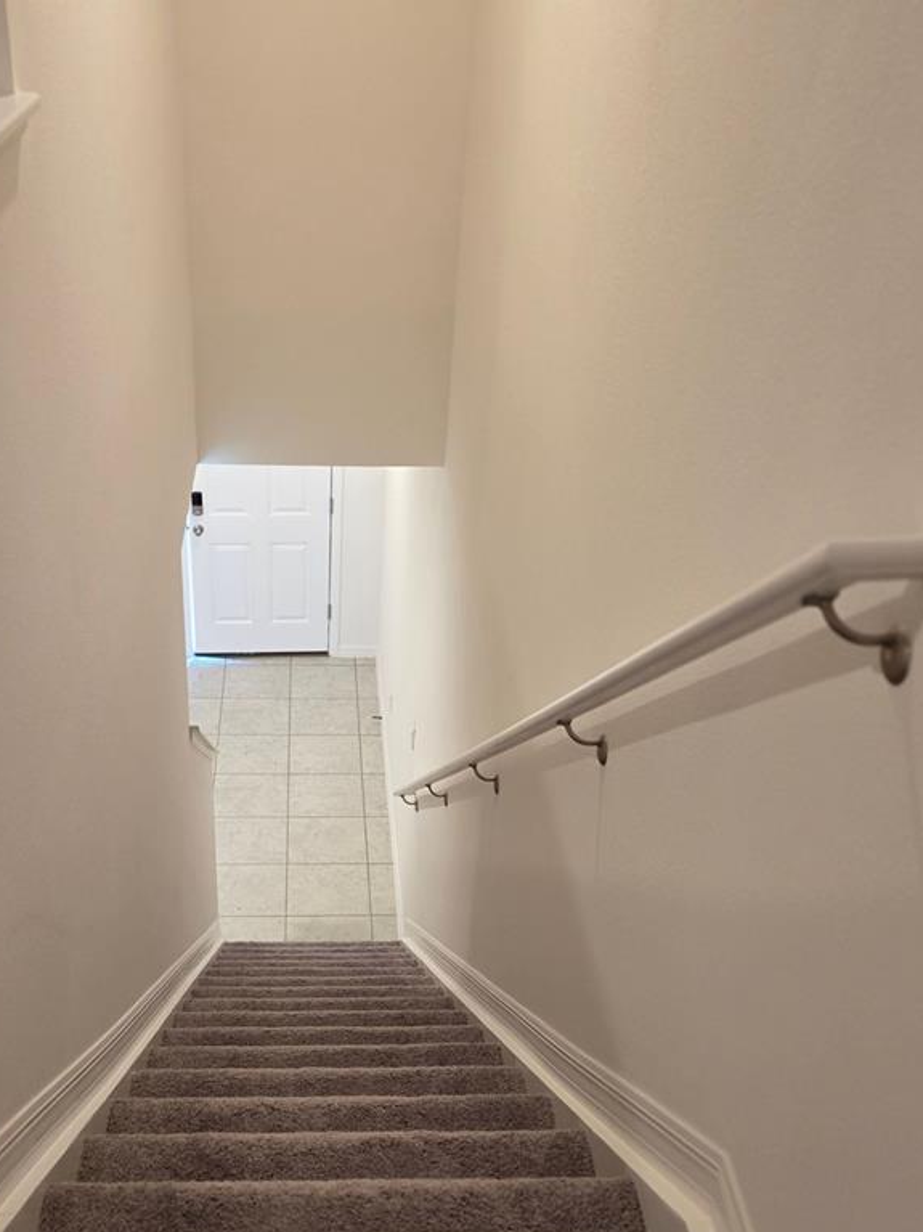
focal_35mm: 36
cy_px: 797
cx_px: 366
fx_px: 1280
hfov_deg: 39.5
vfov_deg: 50.6
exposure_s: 1/120
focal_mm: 6.5
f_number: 1.4
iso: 200
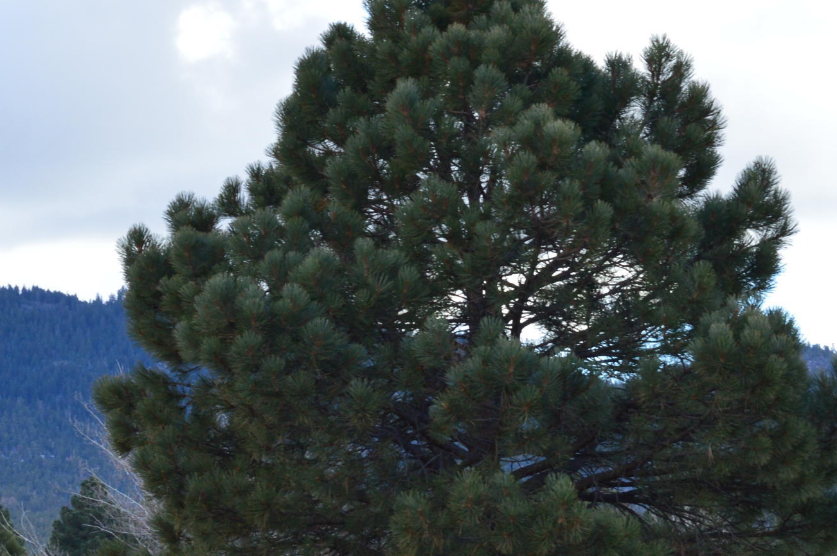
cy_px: 485
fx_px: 4416
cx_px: 6
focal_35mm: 190
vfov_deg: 7.2
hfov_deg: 10.7
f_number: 9
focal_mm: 55
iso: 400
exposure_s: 1/125
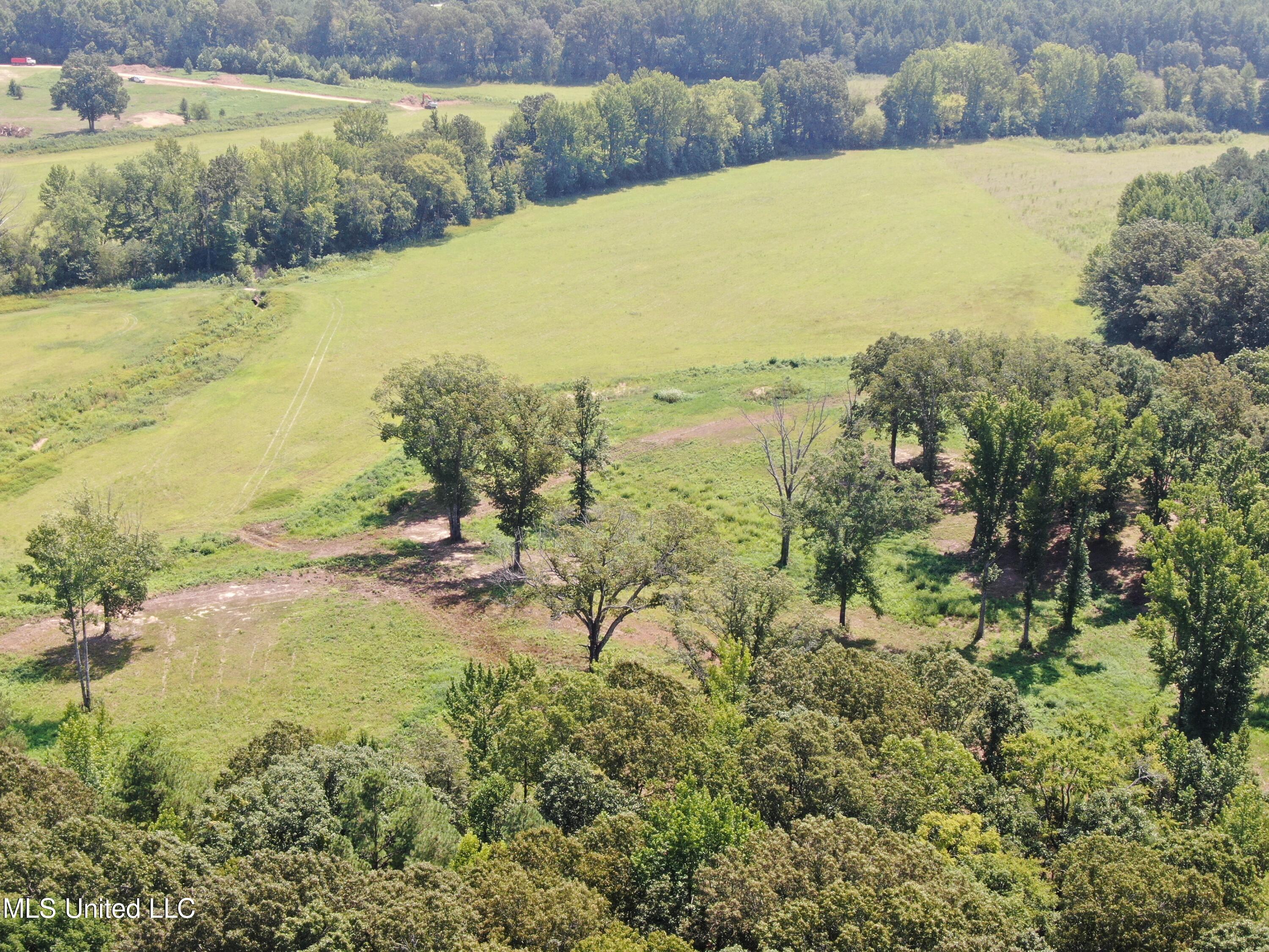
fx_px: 1760
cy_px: 476
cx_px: 634
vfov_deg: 30.3
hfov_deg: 39.7
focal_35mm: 48
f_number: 3.8
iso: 100
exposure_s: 1/240
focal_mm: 8.6
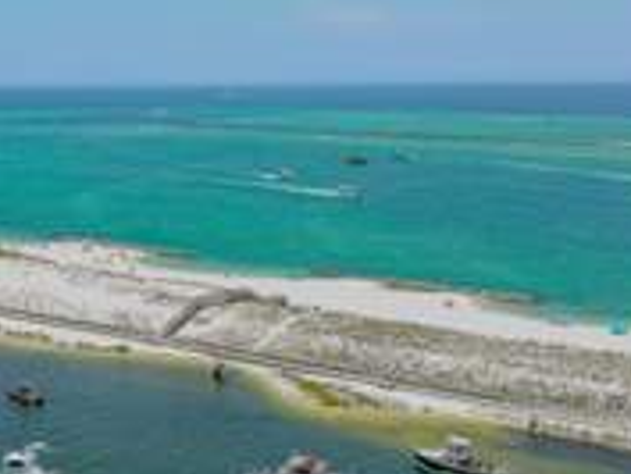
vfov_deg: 22.6
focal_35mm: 65
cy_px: 176
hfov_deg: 29.0
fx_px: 1186
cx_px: 111
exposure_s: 1/9100
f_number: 1.8
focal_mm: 6.76
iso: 80
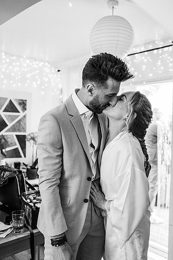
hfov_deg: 37.8
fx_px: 253
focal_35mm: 35
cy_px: 130
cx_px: 86
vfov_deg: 54.5
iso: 2000
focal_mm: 35
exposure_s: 1/200
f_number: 2.8
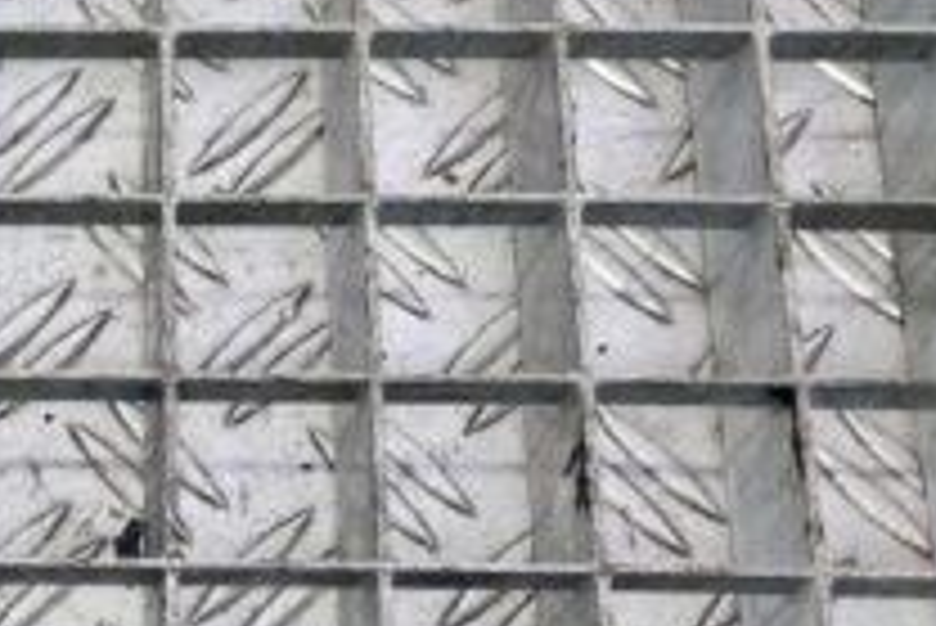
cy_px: 797
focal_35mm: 75
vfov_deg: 17.2
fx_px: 1951
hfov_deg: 24.5
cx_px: -180
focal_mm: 5.23
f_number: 1.8
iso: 100
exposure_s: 1/50
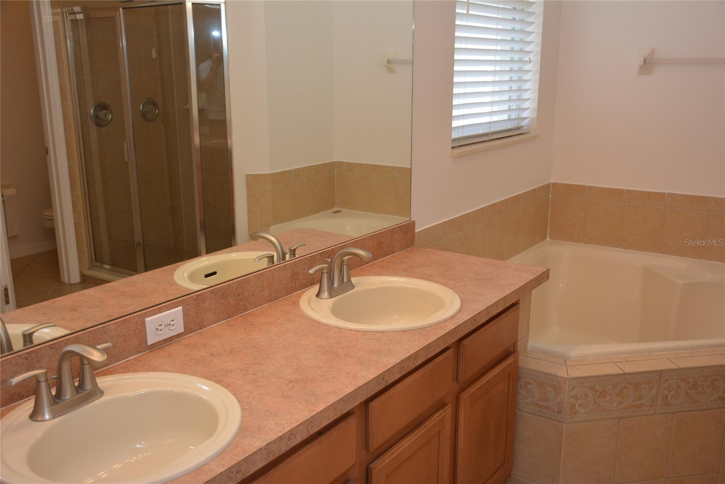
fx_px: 695
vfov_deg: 38.4
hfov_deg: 55.1
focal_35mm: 34
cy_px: 242
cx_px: 362
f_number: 5
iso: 200
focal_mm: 23
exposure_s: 1/100
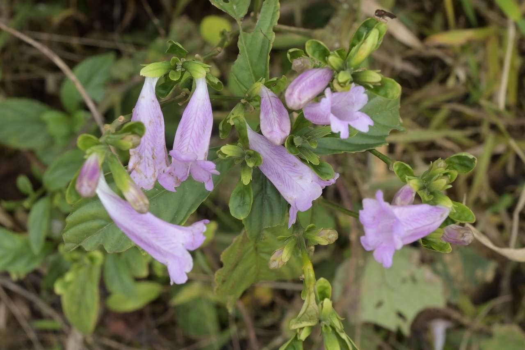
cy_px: 175
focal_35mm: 75
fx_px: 1094
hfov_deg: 27.0
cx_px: 262
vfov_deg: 18.2
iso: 1250
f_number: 11
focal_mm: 50
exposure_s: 1/400
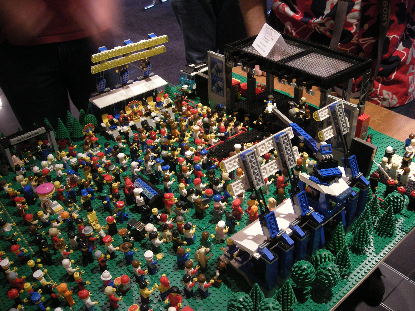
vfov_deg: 40.7
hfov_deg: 52.6
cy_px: 156
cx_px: 208
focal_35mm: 35
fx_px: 420
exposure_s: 1/8
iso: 168
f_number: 2.8
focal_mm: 5.7
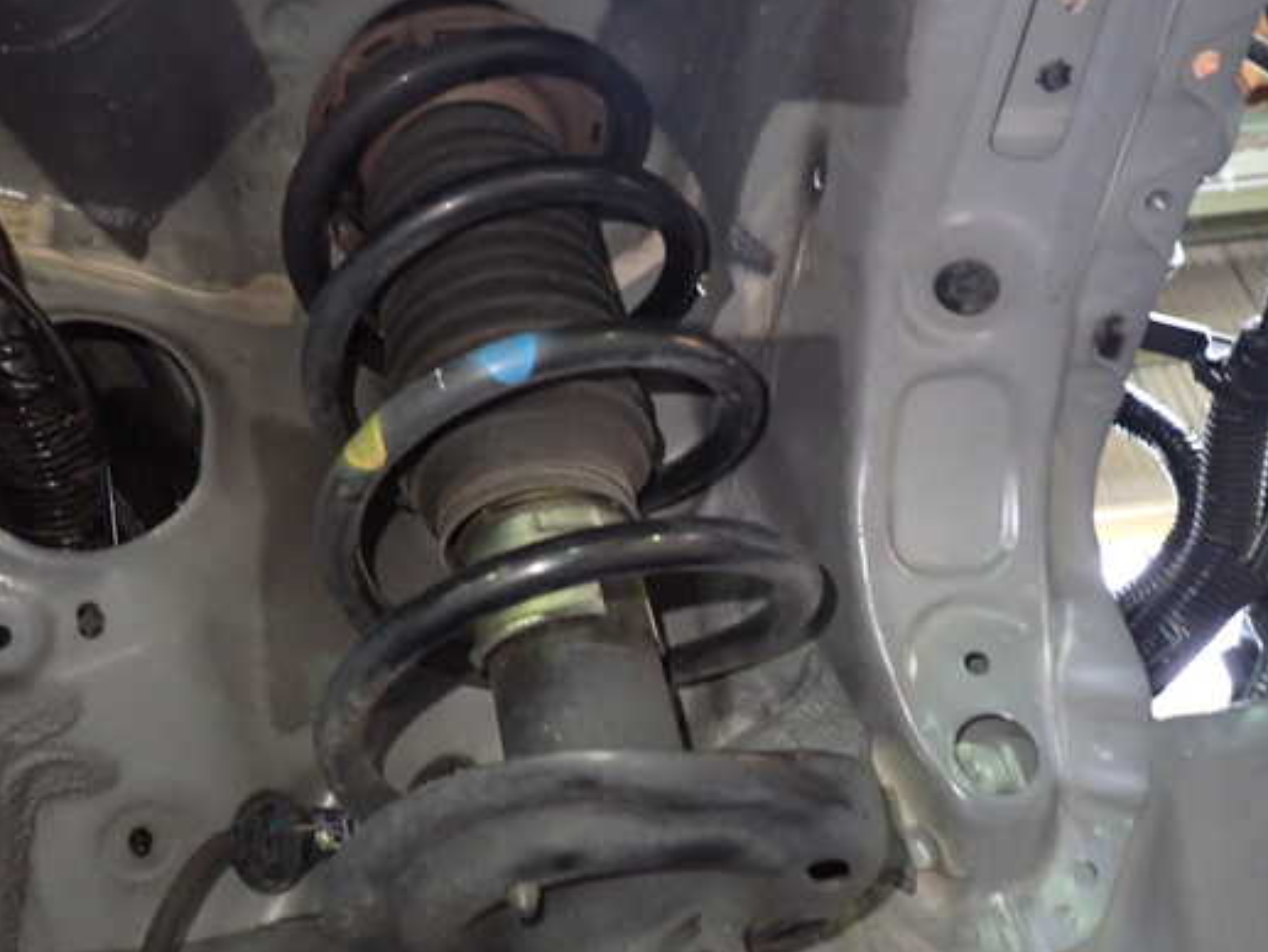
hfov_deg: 61.5
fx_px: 1063
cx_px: 574
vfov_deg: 48.2
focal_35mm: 29
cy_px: 488
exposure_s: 1/30
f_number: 2
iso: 800
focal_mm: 4.5
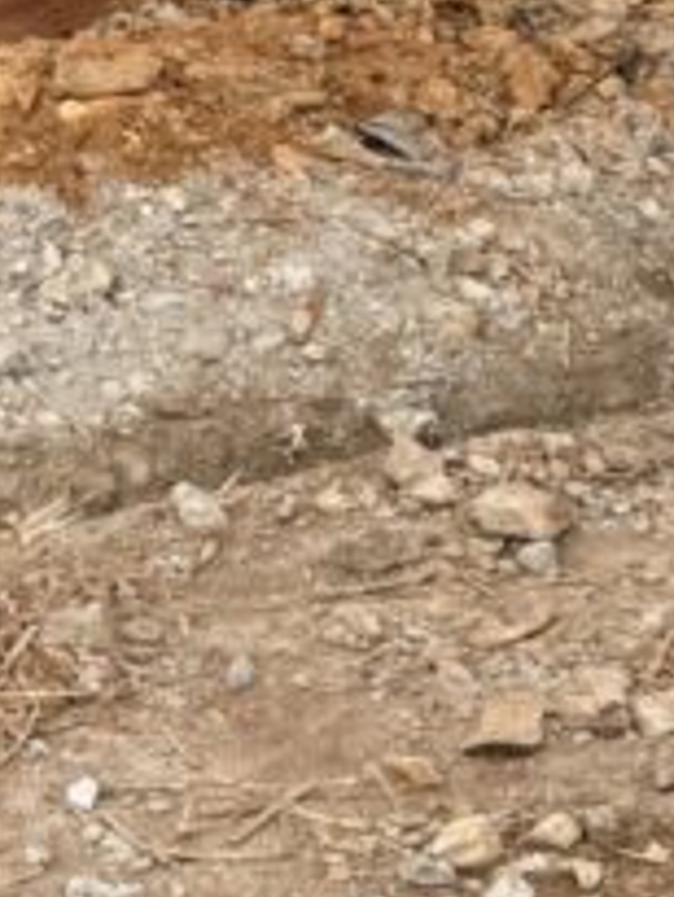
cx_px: -306
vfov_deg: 16.0
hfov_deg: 11.9
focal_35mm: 120
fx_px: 3112
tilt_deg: -8.4
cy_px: -31
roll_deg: +1.9
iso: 80
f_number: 1.78
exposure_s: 1/2110
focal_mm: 6.76
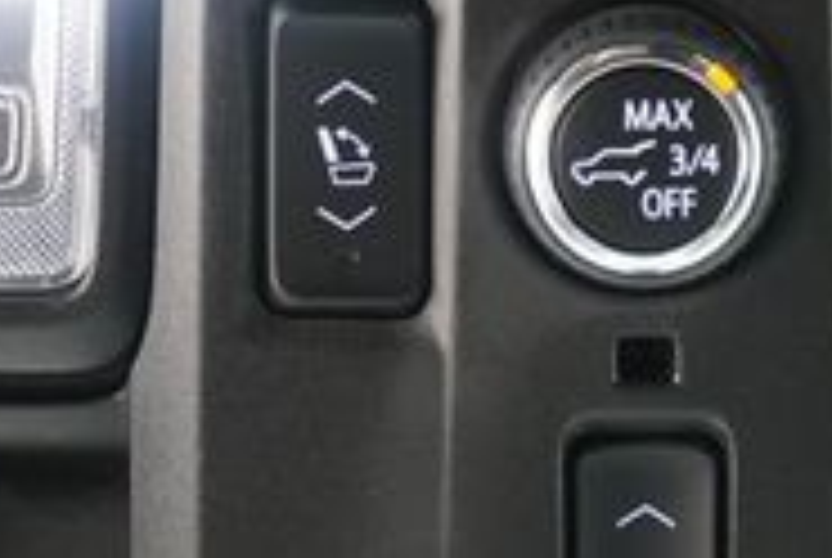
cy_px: 196
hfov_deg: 19.0
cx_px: 576
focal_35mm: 107
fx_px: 2477
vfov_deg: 12.8
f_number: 4
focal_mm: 21
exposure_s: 1/60
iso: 3200
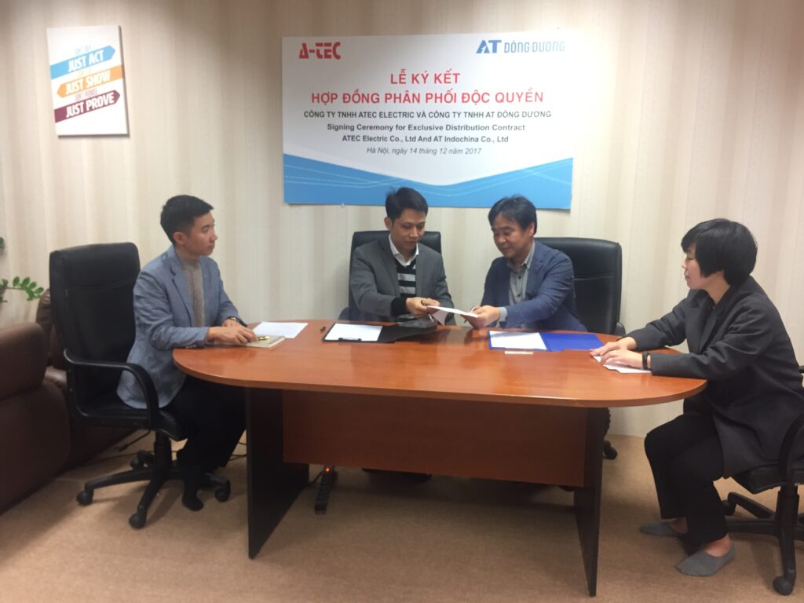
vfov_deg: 48.2
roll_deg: -1.9
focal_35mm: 29
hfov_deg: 61.7
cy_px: 302
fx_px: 674
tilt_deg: -10.2
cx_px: 402
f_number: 2.2
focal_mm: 4.15
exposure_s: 1/33
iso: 160
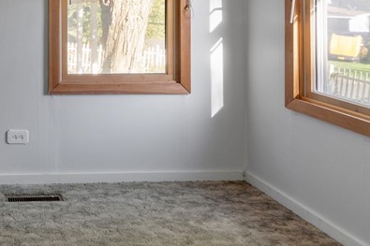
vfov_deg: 28.5
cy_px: -3
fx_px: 452
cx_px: -31
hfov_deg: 37.7
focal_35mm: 44
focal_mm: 16
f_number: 9
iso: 250
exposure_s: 1/3
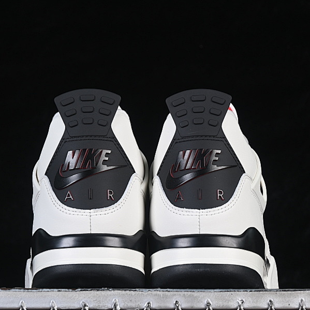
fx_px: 1165
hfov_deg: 15.2
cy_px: 173
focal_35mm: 115
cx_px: 159
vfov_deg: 15.2
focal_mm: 50
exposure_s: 1/60
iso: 160
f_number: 7.1
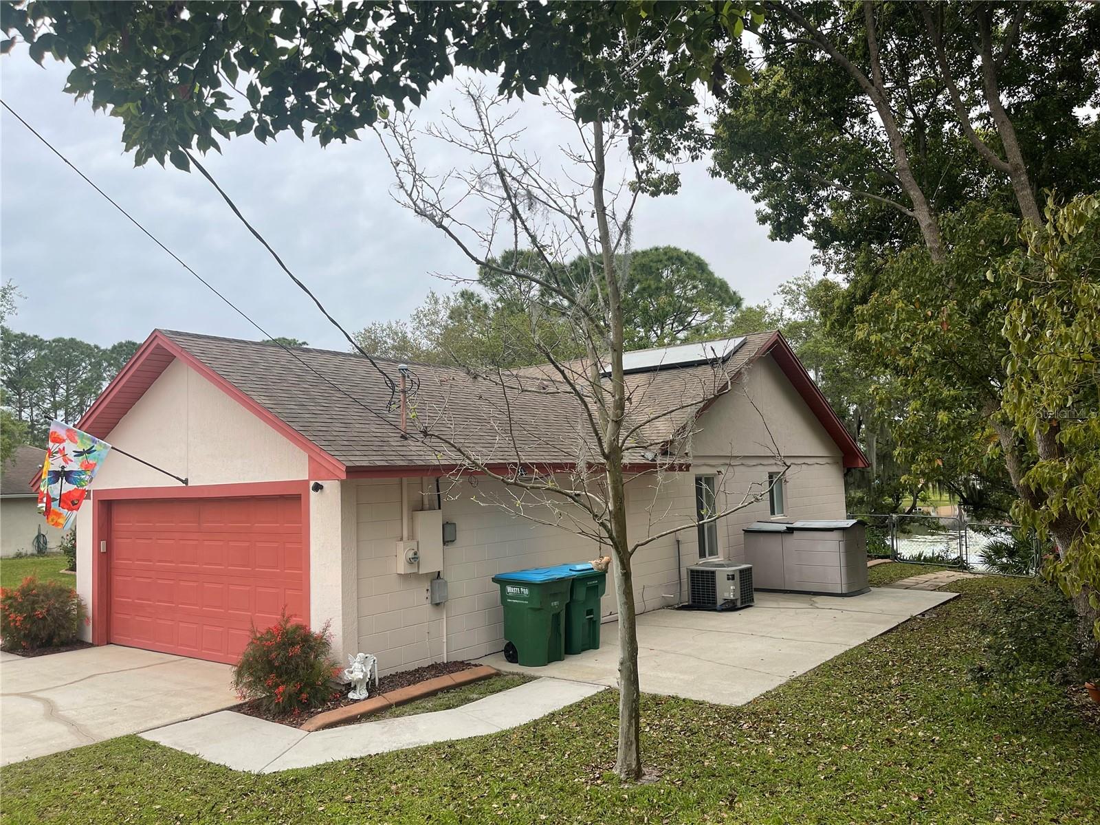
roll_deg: +2.0
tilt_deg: +3.8
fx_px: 794
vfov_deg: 54.9
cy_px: 412
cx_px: 550
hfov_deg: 69.4
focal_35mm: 25
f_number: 1.6
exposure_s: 1/1493
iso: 32
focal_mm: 5.1
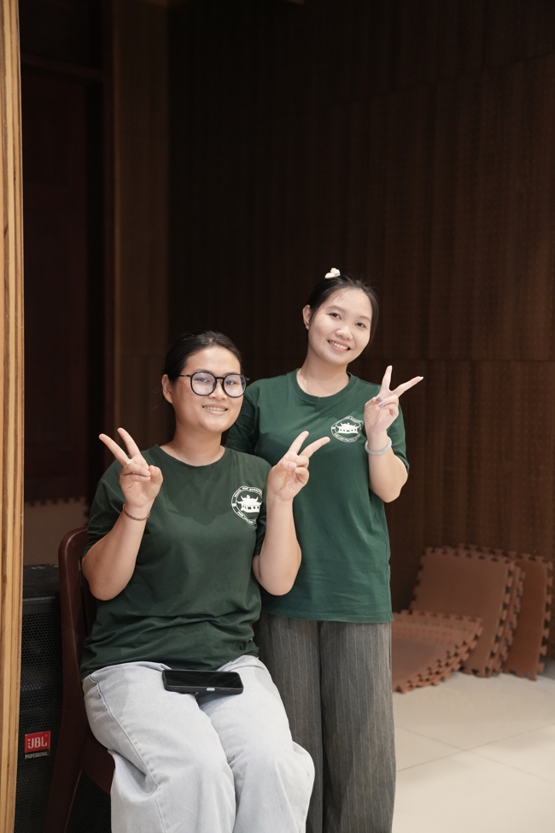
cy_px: 416
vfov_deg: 38.9
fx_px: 1179
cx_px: 278
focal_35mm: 51
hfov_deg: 26.5
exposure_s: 1/160
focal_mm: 51
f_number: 2.8
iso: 5000
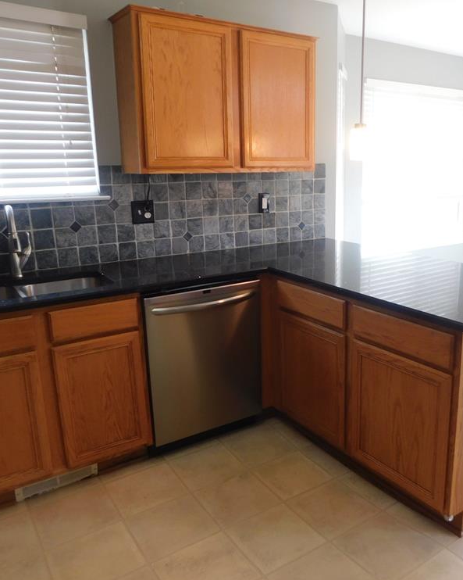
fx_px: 531
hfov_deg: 46.3
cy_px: 287
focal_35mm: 31
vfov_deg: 57.2
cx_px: 312
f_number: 3
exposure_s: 1/30
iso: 140
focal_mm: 4
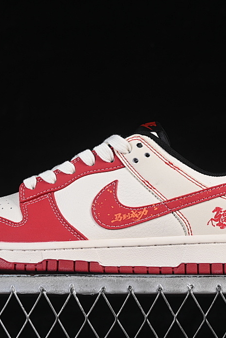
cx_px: 111
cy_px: 165
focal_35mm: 117
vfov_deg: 17.5
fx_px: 1101
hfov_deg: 11.7
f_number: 8
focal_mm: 50
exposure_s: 1/80
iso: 160
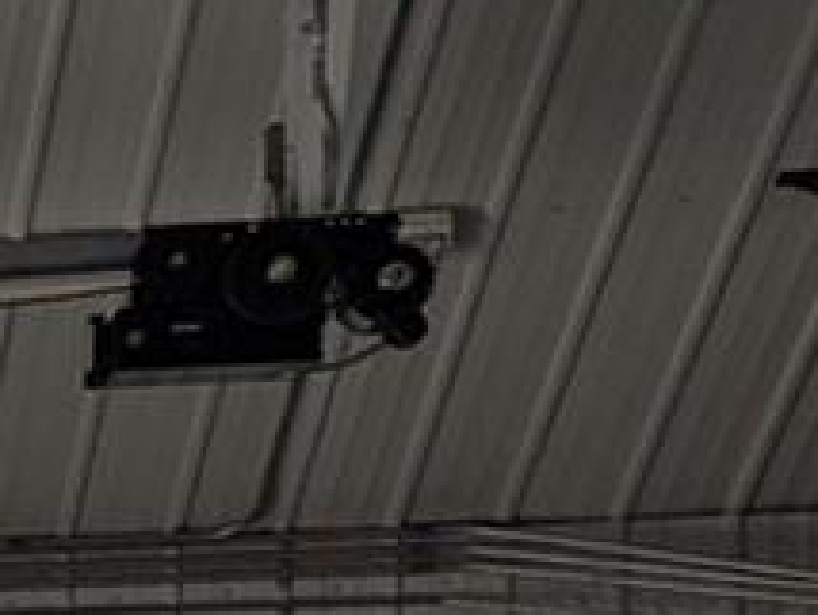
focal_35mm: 179
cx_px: -1877
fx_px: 4235
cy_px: 1272
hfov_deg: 8.6
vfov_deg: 7.9
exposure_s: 1/1770
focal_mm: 6.81
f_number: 1.85
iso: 36
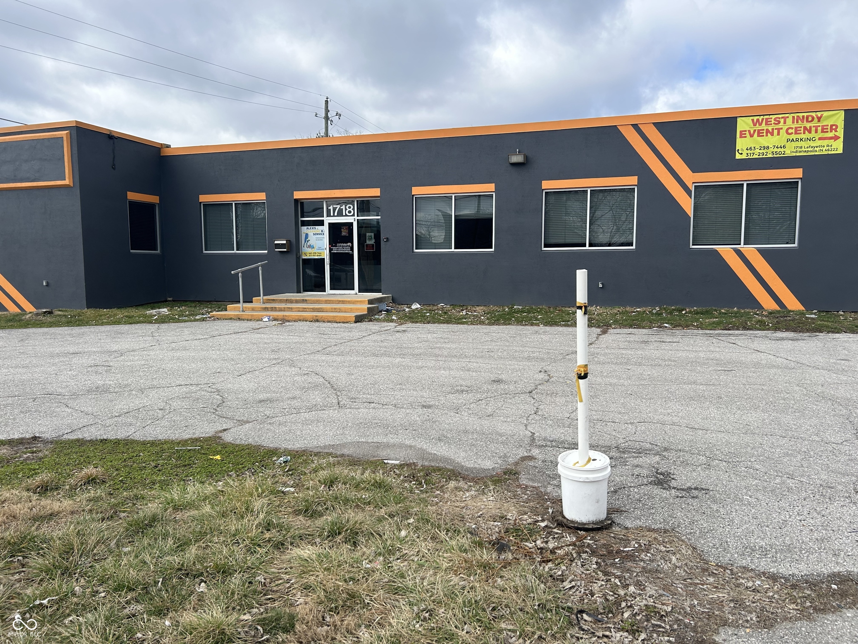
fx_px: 644
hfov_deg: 67.3
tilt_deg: -5.2
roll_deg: +0.0
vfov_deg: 53.1
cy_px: 322
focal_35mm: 26
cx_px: 429
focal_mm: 5.7
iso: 50
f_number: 1.5
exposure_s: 1/2762
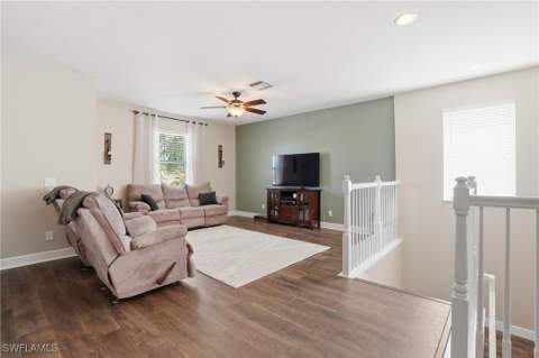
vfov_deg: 73.6
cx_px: 270
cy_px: 179
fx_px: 239
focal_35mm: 16
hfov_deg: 96.8
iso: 400
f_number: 9
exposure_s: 1/60
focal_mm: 16
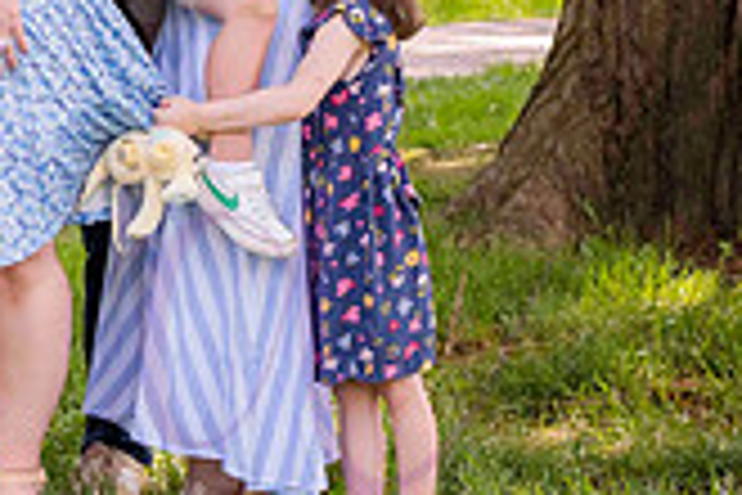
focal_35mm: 176
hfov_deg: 11.3
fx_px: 3627
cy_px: -56
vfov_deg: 7.7
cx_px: -333
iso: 400
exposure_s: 1/320
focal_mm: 50
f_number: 4.5
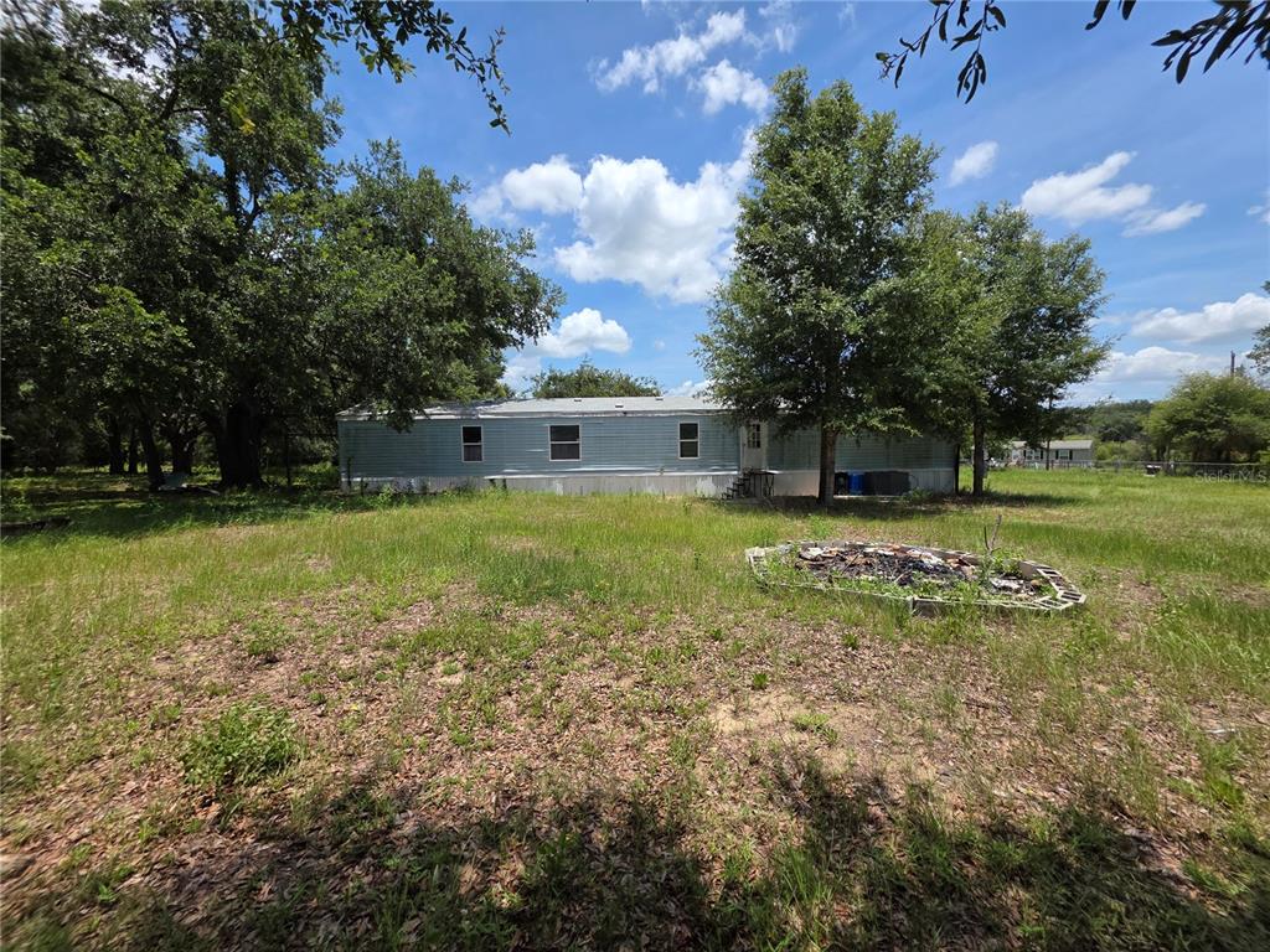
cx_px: 635
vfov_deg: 89.9
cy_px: 476
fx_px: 477
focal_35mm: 13
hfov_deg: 106.2
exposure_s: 1/2027
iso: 40
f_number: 1.9
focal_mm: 2.2
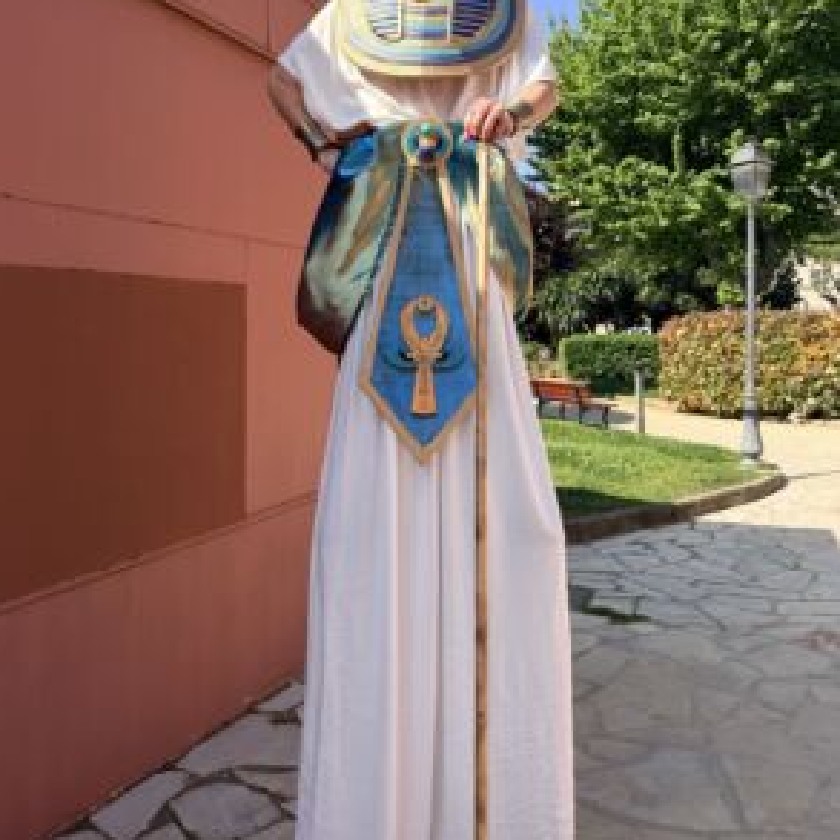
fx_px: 796
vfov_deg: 55.0
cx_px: 413
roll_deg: +0.2
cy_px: 318
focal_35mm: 29
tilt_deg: +1.6
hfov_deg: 55.6
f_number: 1.78
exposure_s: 1/4405
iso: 100
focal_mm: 6.76
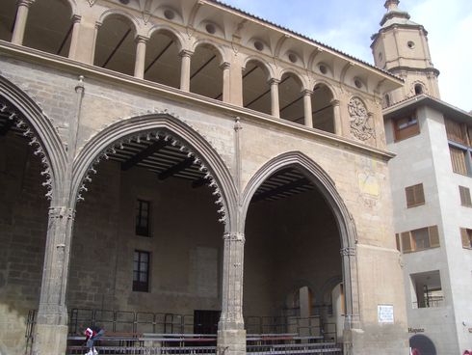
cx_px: 236
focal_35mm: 35
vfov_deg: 40.7
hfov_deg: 52.6
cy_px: 178
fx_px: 477
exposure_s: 1/320
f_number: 4.3
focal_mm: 5.8
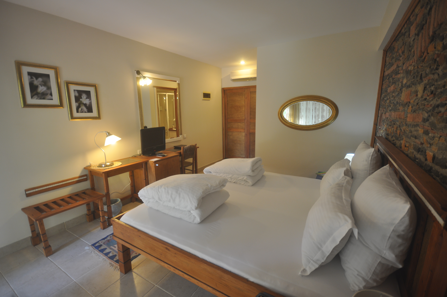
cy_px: 148
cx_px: 224
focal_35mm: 16
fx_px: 205
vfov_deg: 71.9
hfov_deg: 95.0
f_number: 5.6
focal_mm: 11
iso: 220
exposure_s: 1/8
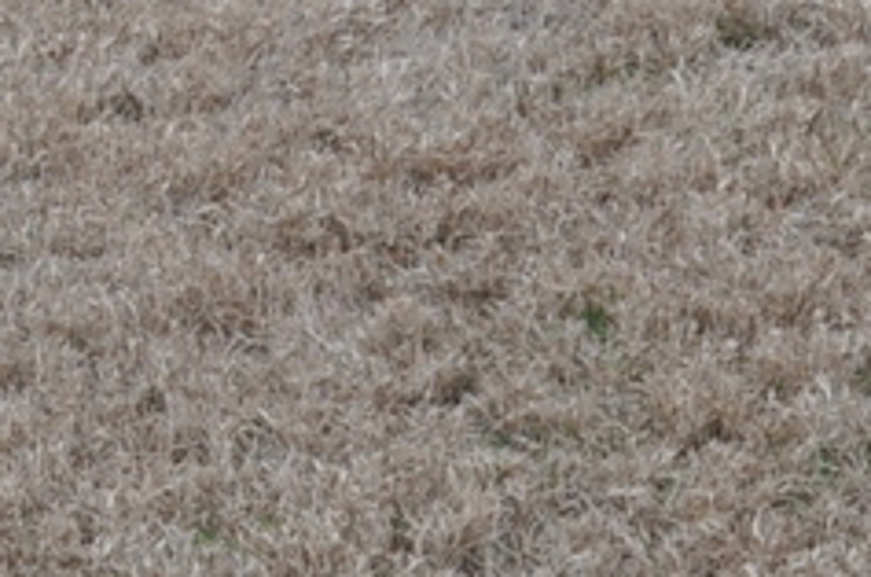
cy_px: -298
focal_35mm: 247
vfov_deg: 5.5
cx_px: -544
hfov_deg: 8.1
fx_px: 5964
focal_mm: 24
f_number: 6.3
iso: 200
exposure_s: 1/160
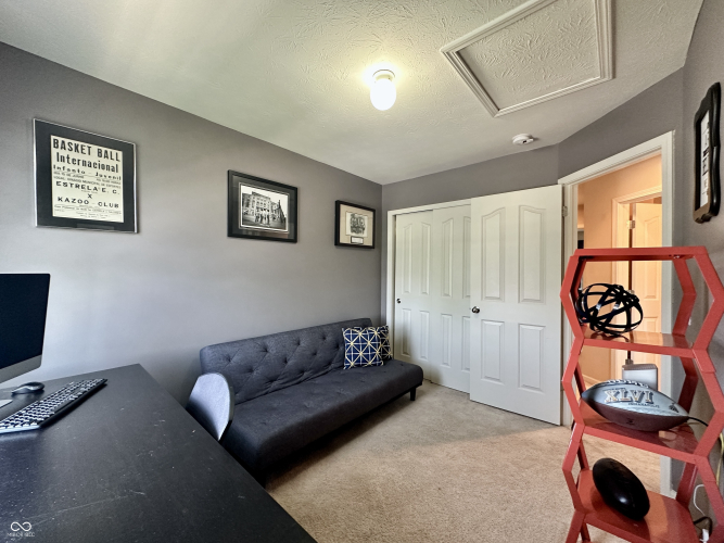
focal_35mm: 14
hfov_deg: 102.1
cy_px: 272
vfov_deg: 85.7
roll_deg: -1.0
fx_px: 293
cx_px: 362
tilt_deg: +0.2
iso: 400
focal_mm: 2.22
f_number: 2.2
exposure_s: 1/60
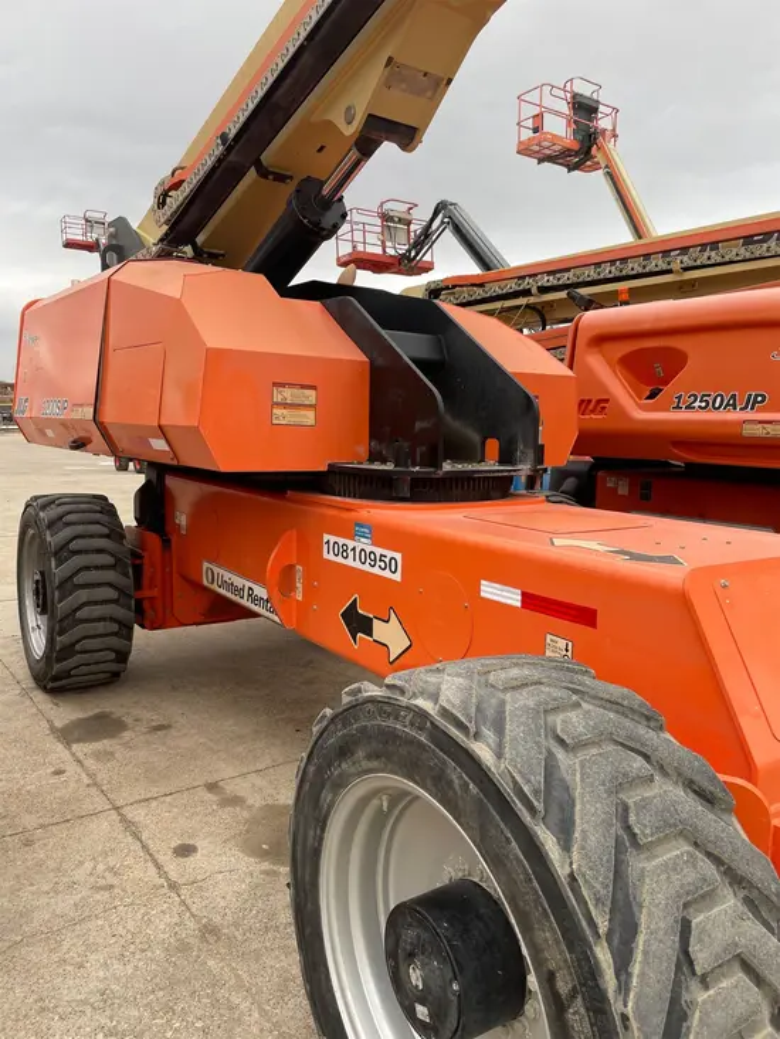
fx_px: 781
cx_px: 390
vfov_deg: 67.3
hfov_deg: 53.1
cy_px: 520
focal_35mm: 26
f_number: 1.6
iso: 32
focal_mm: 4.2
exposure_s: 1/206
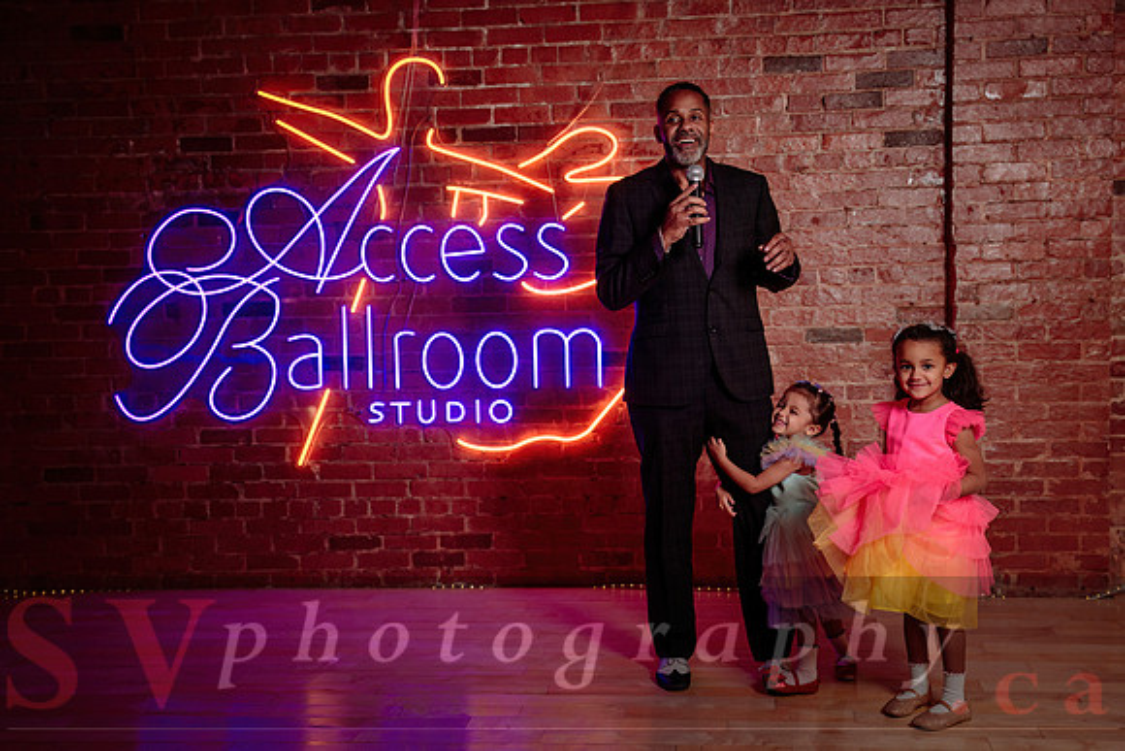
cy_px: 376
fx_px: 1322
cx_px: 619
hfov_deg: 46.0
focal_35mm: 42
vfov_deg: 31.7
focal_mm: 37
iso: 500
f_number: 3.2
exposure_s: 1/200
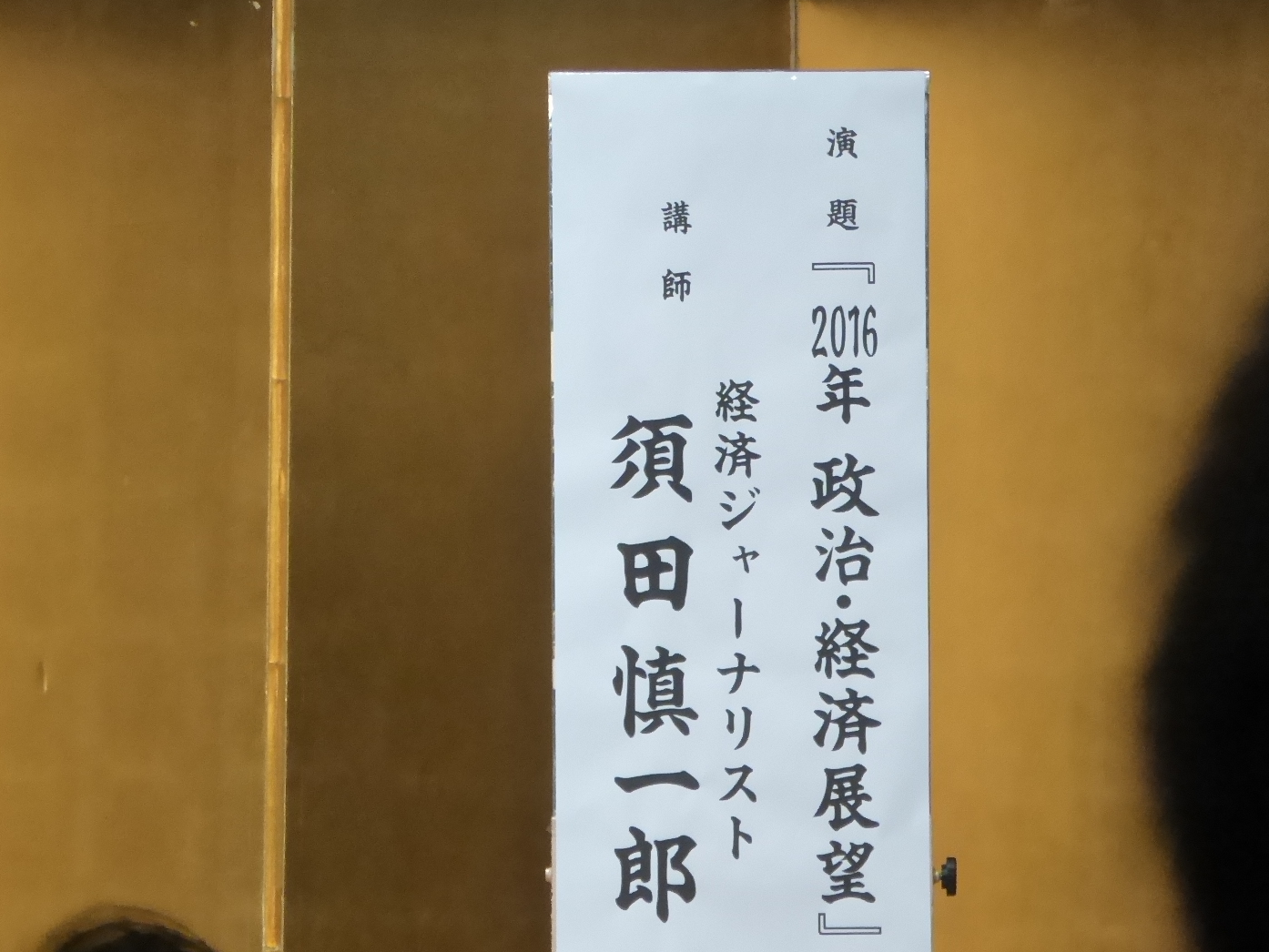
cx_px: 735
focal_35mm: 437
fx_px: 16023
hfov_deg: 4.5
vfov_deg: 3.4
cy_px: 554
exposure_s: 1/50
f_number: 5.6
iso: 800
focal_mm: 38.4
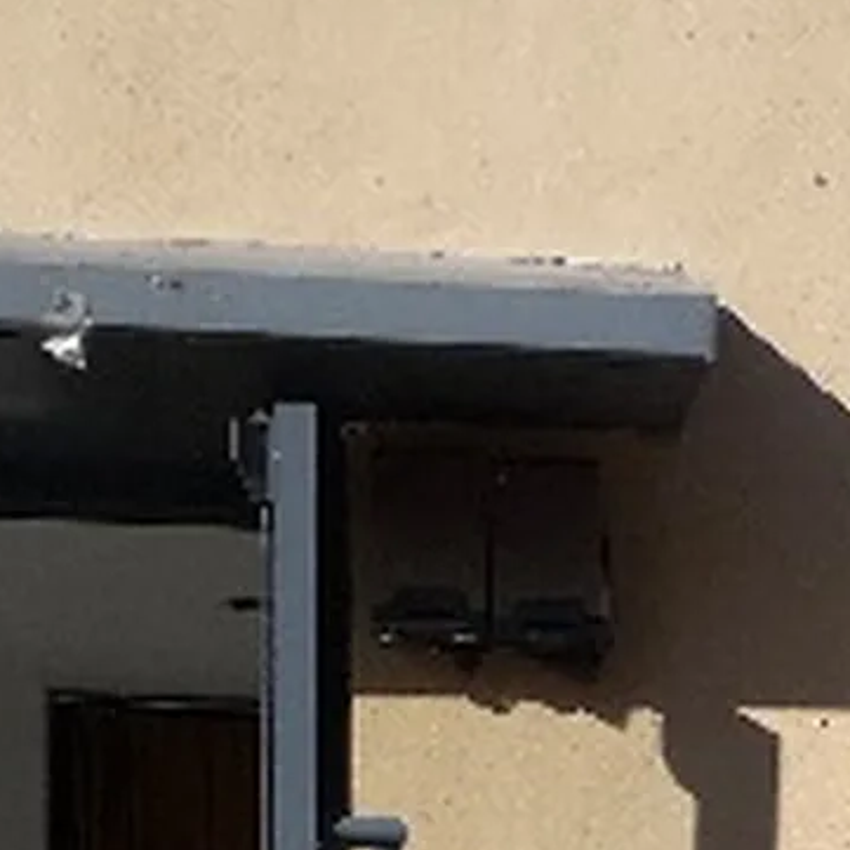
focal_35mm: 111
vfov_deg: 14.8
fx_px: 3084
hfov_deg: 15.5
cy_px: 1191
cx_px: 803
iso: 40
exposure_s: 1/2075
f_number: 1.9
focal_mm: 3.6
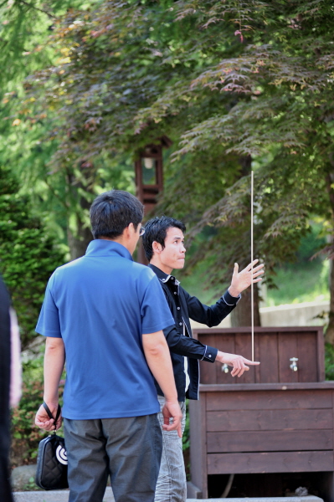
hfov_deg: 13.7
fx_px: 1394
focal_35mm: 100
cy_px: 251
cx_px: 167
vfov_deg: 20.4
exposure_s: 1/250
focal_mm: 100
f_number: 2.8
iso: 250
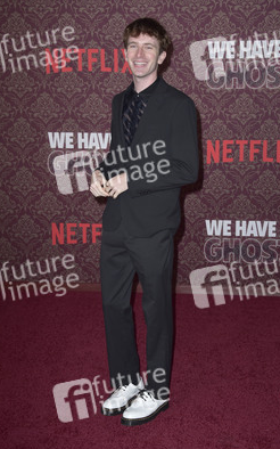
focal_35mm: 60
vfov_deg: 34.0
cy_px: 224
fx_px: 733
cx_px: 145
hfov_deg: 21.6
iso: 400
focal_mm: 58
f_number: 6.3
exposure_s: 1/250
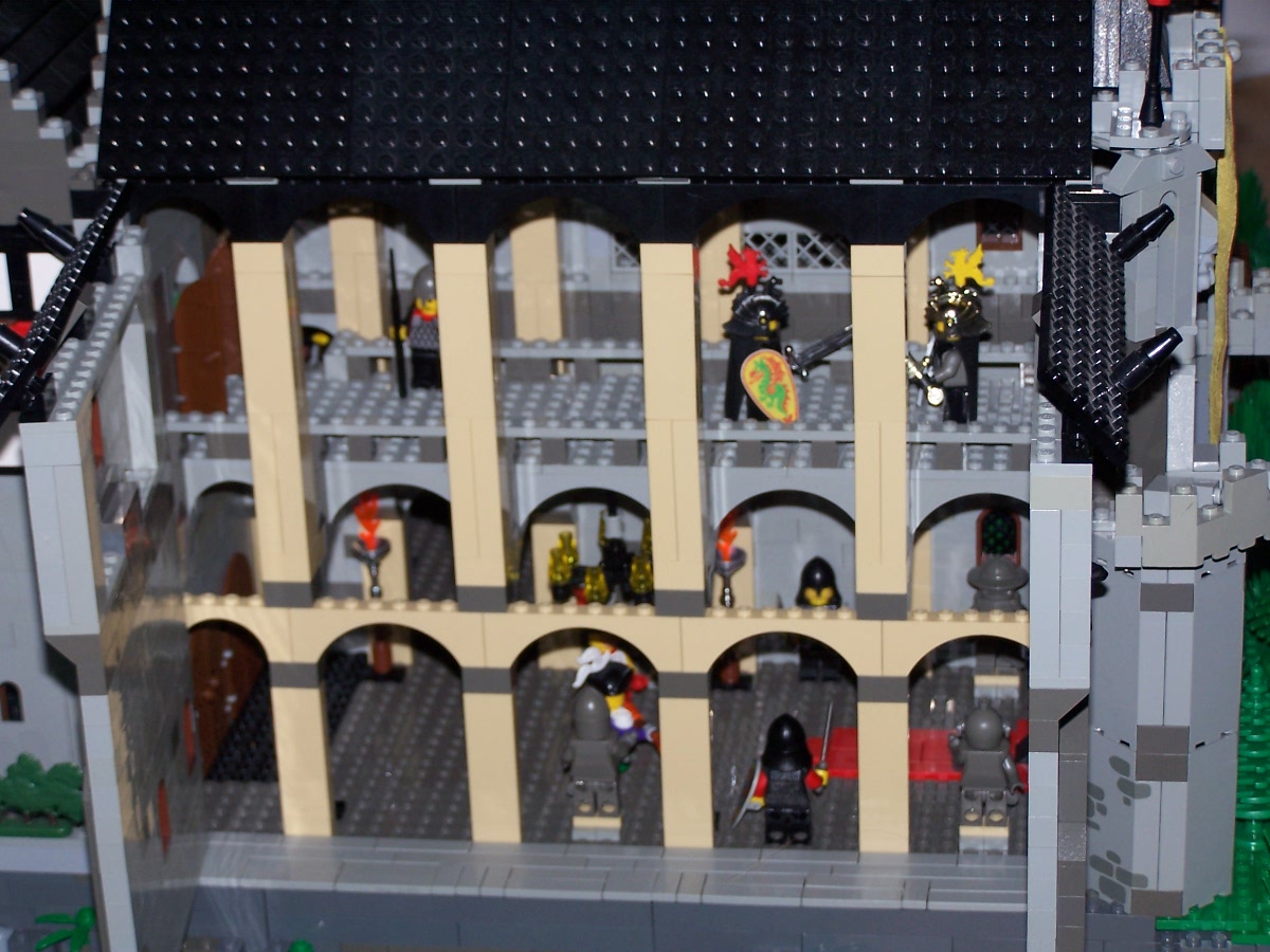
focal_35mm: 94
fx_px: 3449
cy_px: 476
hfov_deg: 20.9
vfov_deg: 15.7
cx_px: 635
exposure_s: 1/90
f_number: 3.2
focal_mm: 15.6
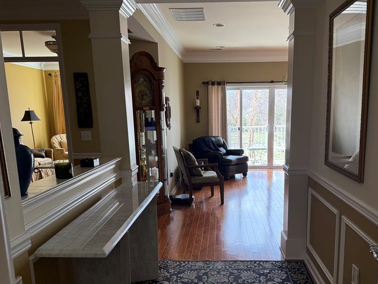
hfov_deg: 55.1
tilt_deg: -11.0
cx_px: 218
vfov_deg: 42.5
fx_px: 360
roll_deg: +0.7
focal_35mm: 33
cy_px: 182
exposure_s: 1/120
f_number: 1.78
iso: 200
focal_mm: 6.76
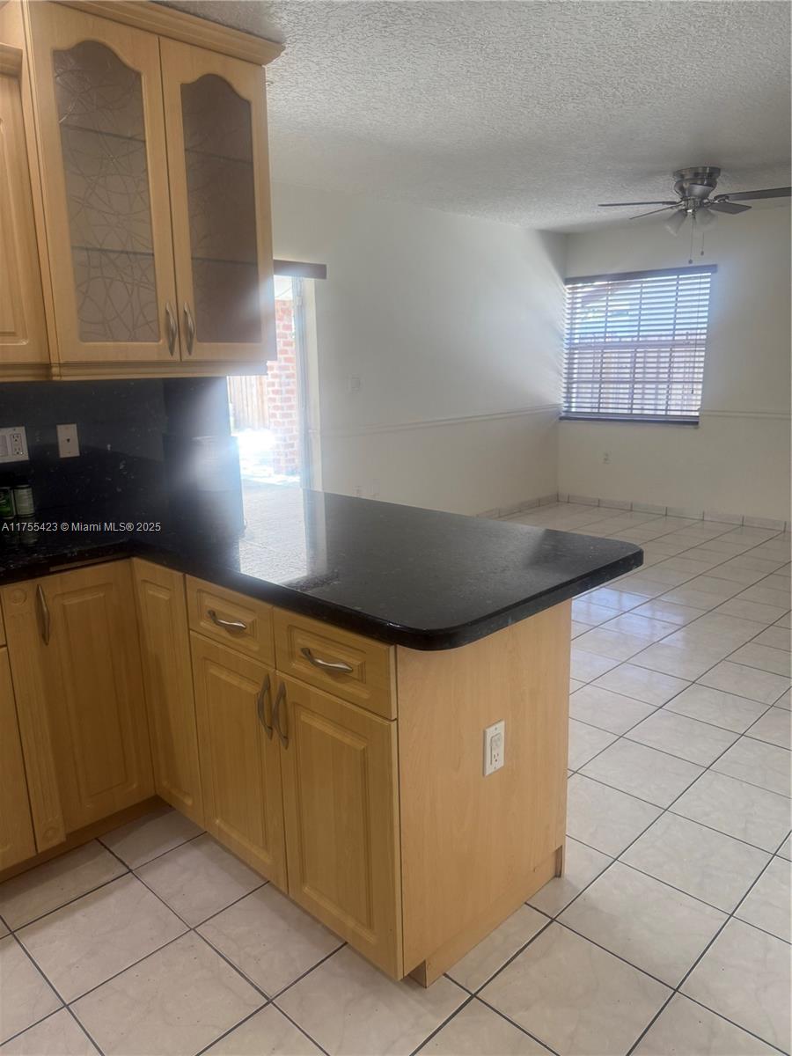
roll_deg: +0.3
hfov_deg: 56.8
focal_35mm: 24
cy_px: 528
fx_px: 732
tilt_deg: -11.3
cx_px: 396
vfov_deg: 71.6
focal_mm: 6.76
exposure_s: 1/120
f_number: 1.78
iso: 160
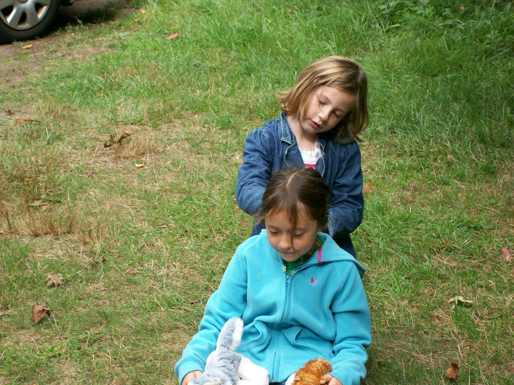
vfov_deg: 13.7
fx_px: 1603
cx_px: 257
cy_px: 192
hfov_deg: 18.2
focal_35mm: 108
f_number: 4.8
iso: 80
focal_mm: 18
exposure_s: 1/146
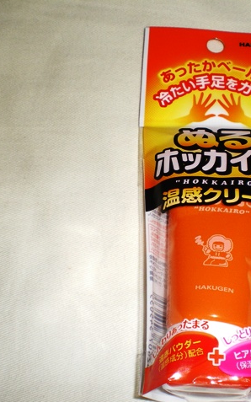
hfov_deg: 23.8
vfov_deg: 37.5
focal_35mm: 54
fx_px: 591
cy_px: 201
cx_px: 179
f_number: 4.6
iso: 200
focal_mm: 6.3
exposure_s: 1/50
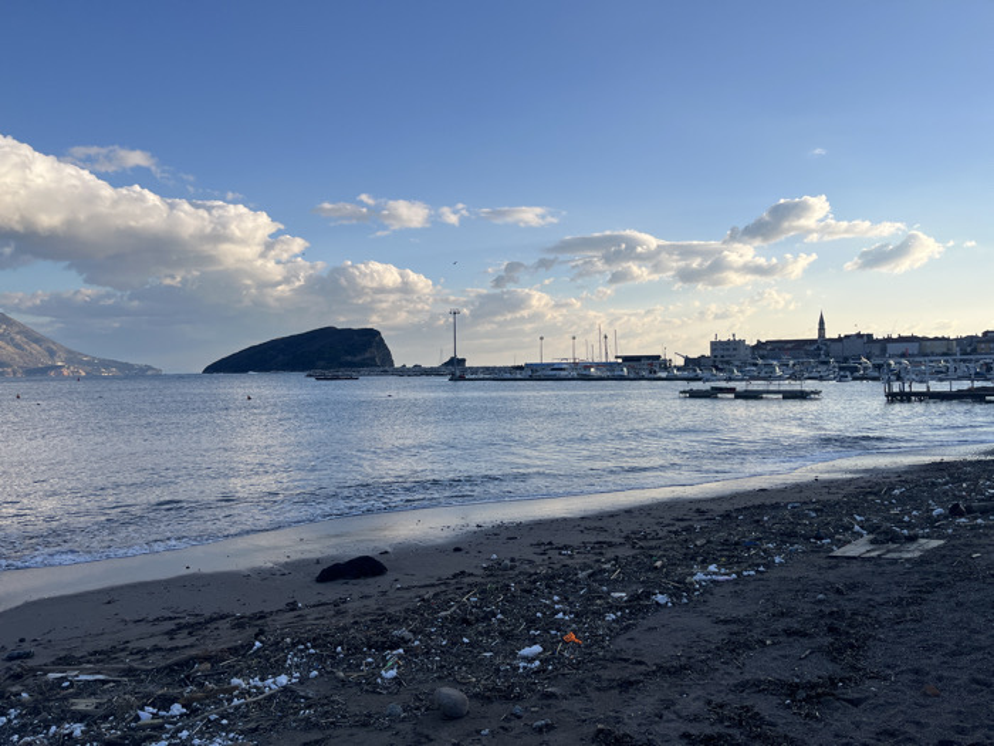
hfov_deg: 67.3
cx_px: 497
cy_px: 373
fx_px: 747
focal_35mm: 26
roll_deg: +1.0
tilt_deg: -1.2
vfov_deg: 53.1
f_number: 1.6
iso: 50
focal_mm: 5.1
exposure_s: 1/2967
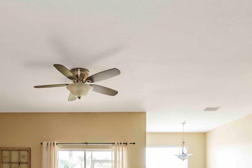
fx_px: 245
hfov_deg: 52.9
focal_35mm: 35
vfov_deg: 33.7
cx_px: 75
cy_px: 177
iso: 320
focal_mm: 14
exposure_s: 1/4
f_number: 8
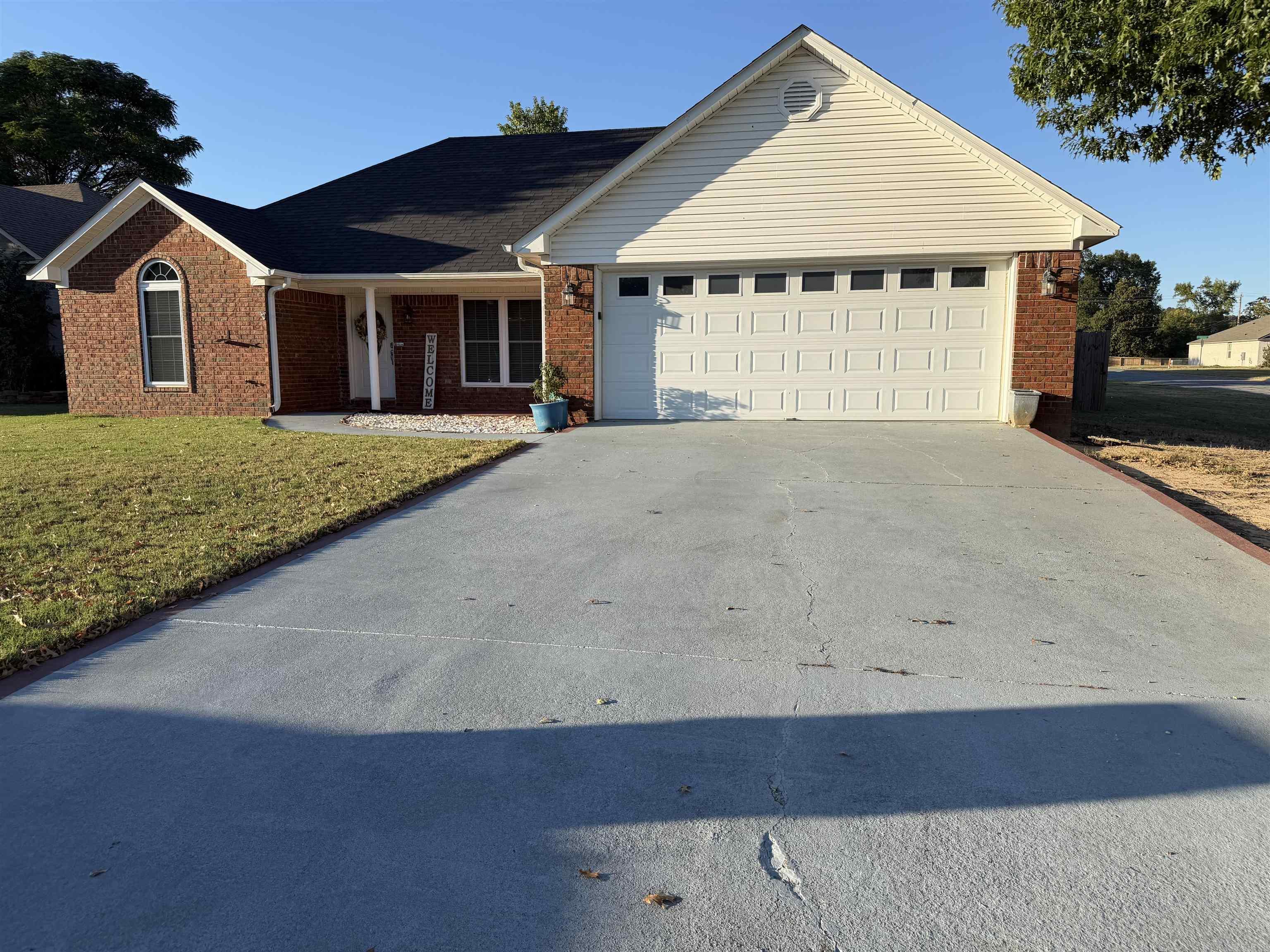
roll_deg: -0.2
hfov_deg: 71.6
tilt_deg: -6.5
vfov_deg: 56.8
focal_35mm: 24
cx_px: 635
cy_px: 476
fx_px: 881
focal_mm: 6.76
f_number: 1.78
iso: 80
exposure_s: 1/2907
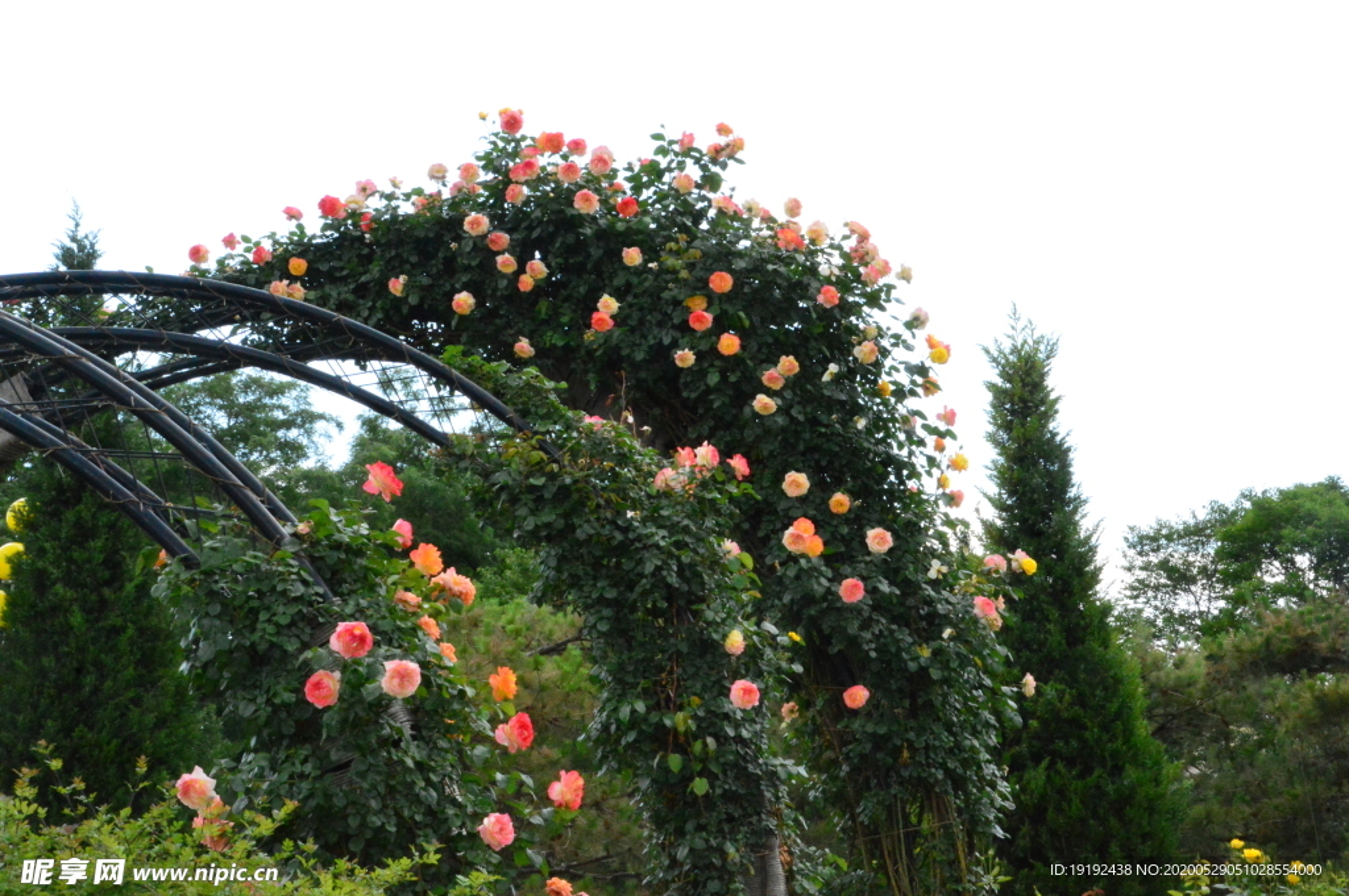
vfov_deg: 15.7
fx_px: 3257
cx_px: 674
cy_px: 448
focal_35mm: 87
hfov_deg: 23.4
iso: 5000
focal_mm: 58
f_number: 32
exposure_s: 1/250
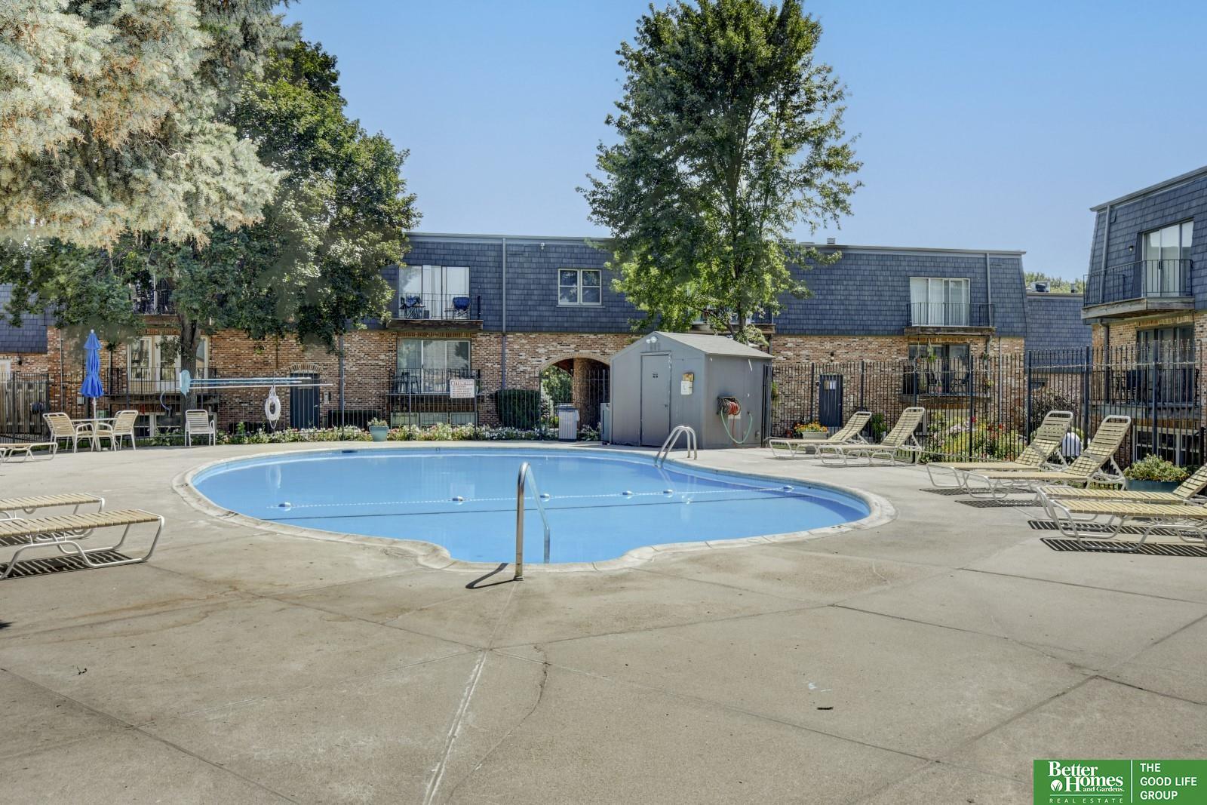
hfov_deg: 64.6
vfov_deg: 45.7
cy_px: 402
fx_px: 956
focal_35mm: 28
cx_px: 604
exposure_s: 1/500
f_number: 8
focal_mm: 19
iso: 400
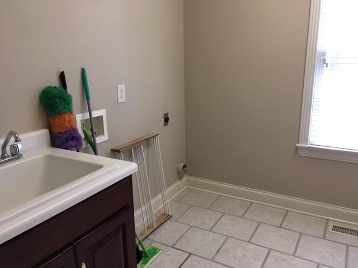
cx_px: 179
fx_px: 300
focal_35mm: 29
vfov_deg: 48.2
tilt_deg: -14.3
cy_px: 134
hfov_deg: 61.7
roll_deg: +2.1
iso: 100
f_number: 2.2
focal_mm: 4.15
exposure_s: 1/30
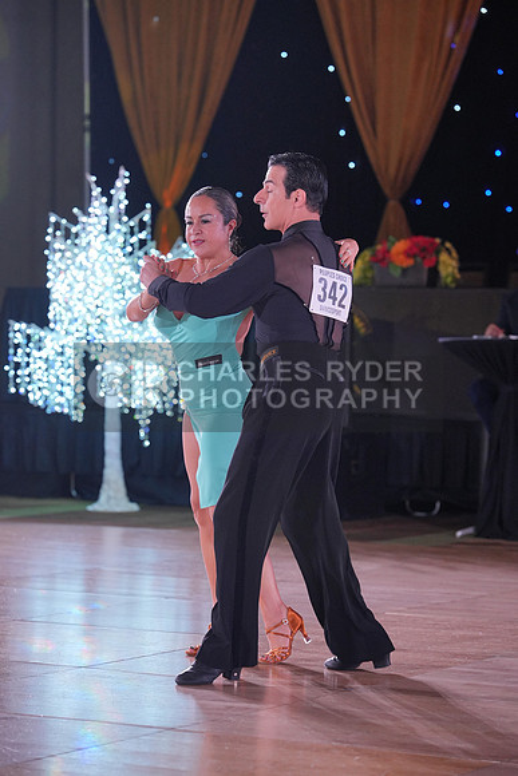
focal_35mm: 127
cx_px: 259
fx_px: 2739
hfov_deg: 10.8
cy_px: 388
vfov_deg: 16.1
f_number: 4
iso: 2000
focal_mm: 127
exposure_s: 1/400
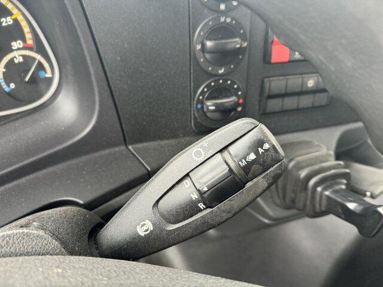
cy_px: 144
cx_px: 192
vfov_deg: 56.8
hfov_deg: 71.6
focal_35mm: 24
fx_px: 266
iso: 320
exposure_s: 1/60
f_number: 1.78
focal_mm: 6.86
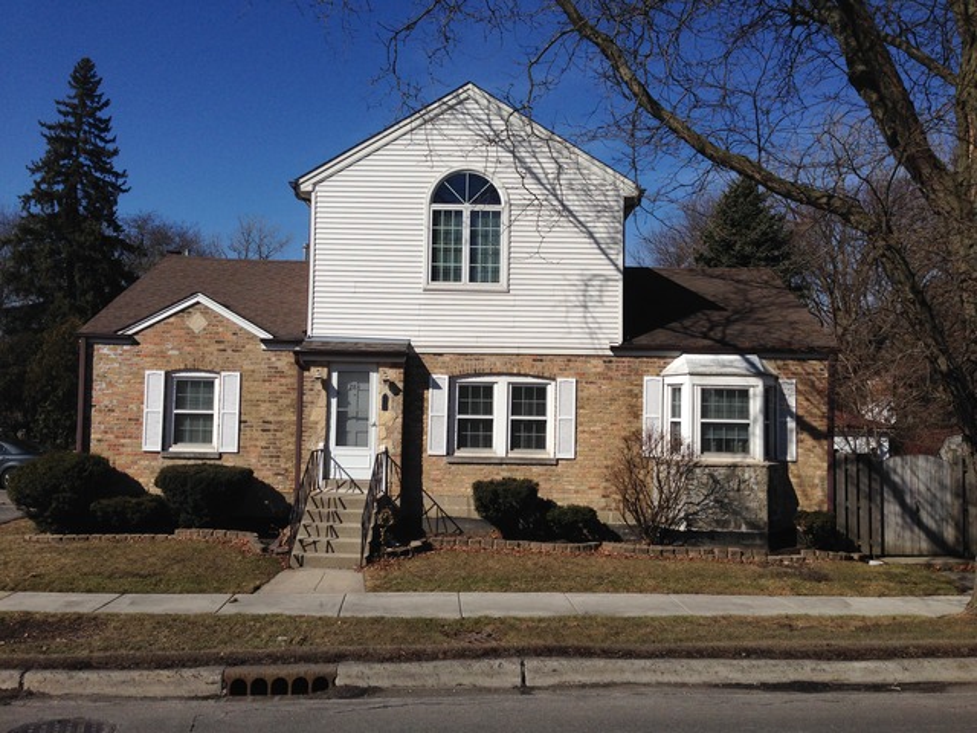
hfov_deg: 55.4
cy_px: 366
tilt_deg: +2.5
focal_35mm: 33
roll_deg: -1.7
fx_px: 931
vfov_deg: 42.9
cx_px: 488
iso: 50
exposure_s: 1/3390
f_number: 2.4
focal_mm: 4.12
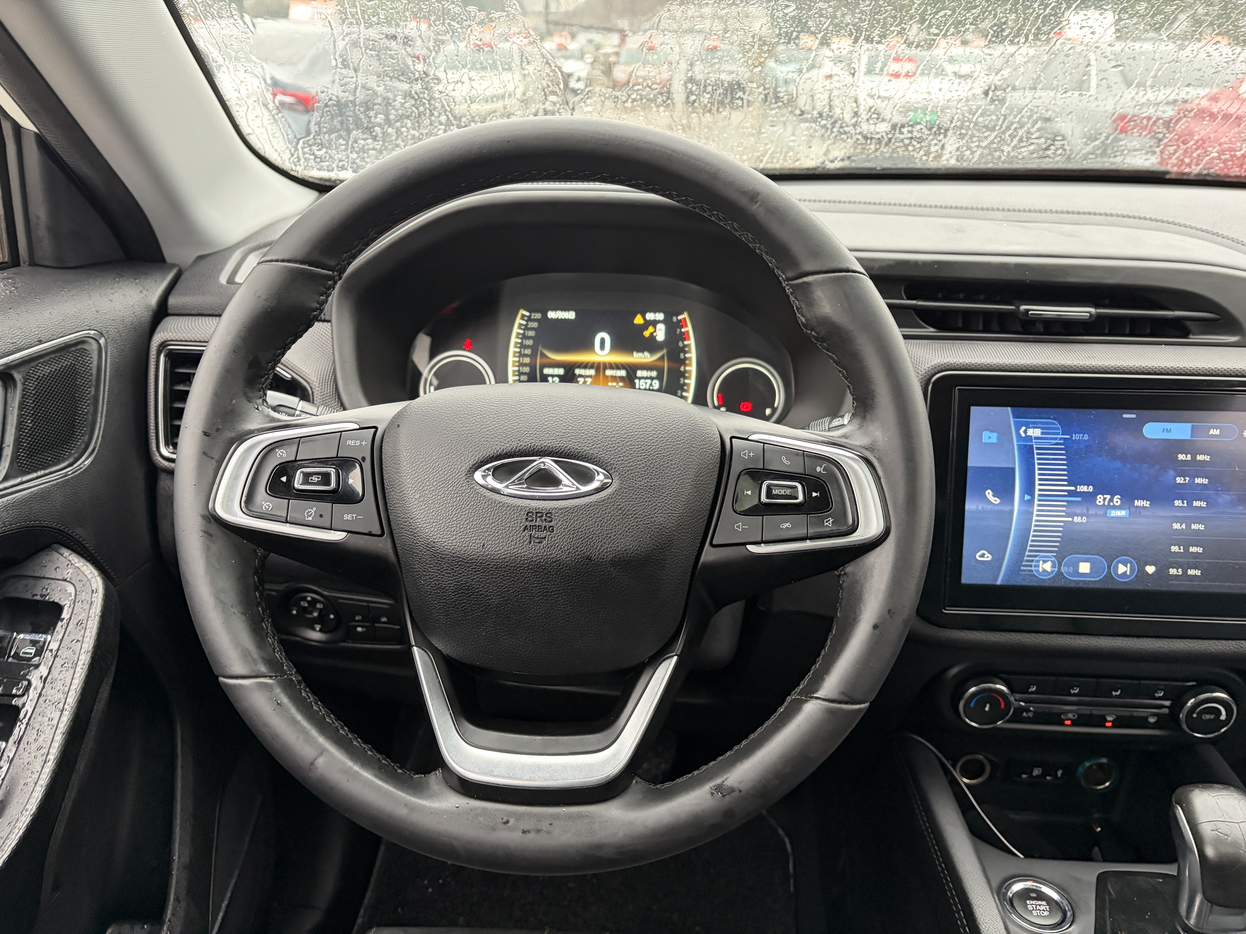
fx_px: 936
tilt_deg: -21.8
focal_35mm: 26
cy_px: 467
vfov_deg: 53.1
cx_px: 623
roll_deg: +0.4
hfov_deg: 67.3
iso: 320
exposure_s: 1/60
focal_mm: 5.96
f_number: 1.6
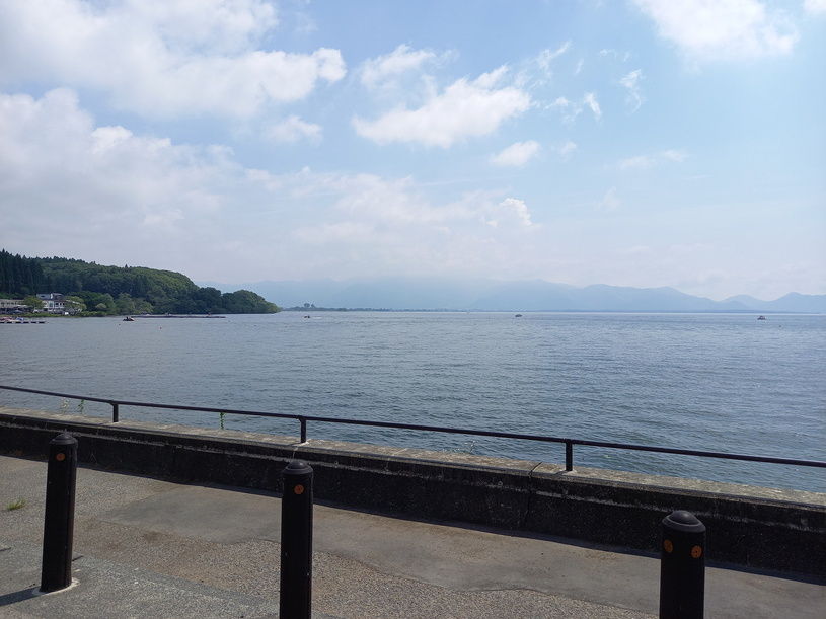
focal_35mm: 25
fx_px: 596
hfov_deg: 69.4
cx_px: 413
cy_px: 310
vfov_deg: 54.9
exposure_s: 1/1610
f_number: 2
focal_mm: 4.6
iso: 50
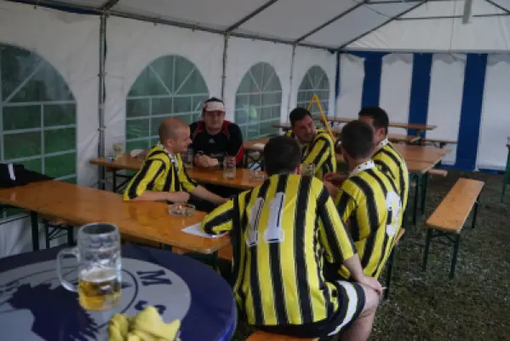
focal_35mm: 34
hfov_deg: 55.8
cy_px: 170
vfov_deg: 38.9
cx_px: 255
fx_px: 482
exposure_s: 1/160
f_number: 4
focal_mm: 34
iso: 3200
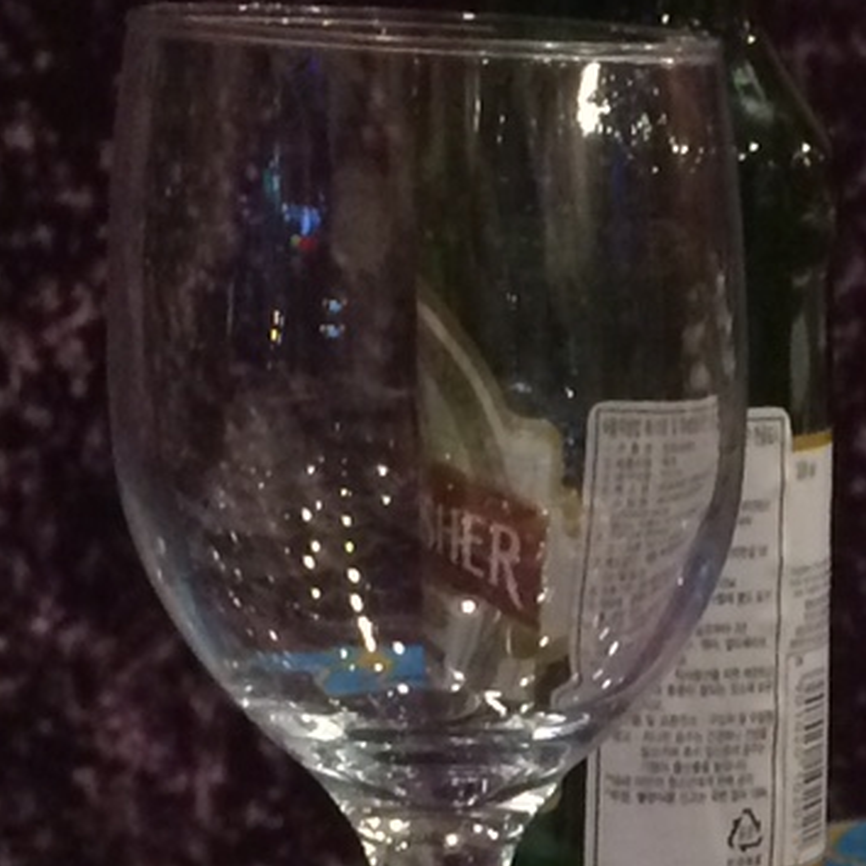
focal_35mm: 148
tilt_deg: -18.1
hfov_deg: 11.3
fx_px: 4189
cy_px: 1142
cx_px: 1300
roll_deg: -0.7
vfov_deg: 11.5
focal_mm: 4.15
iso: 200
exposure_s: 1/30
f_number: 2.2
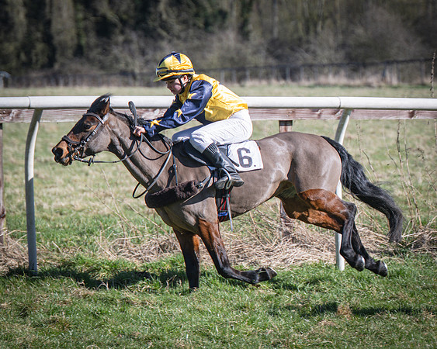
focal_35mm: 295
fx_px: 3808
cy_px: 135
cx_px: 316
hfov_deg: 6.6
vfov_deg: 5.3
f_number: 4
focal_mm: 140
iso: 125
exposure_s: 1/1000
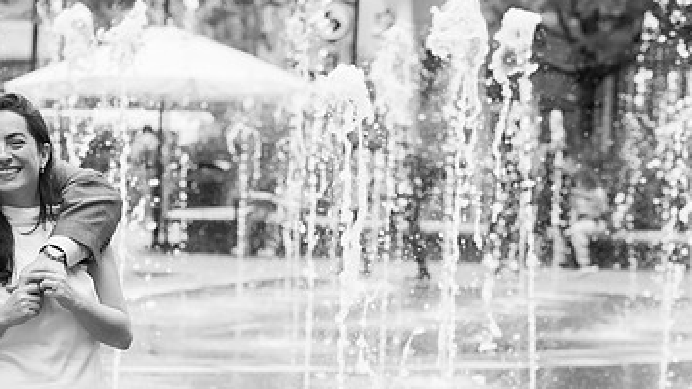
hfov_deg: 11.7
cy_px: 276
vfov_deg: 6.6
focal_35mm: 183
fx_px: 3358
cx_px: 130
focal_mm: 100
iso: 800
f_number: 5
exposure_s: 1/500
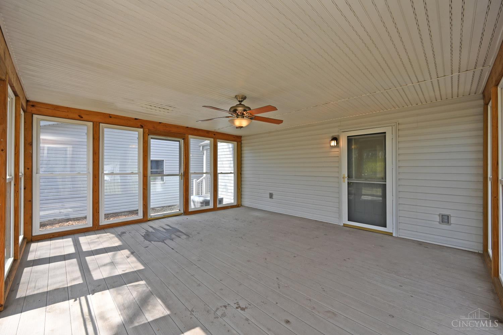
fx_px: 196
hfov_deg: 104.3
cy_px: 168
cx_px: 252
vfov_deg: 81.2
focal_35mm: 14
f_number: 5.6
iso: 125
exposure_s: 1/125
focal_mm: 14
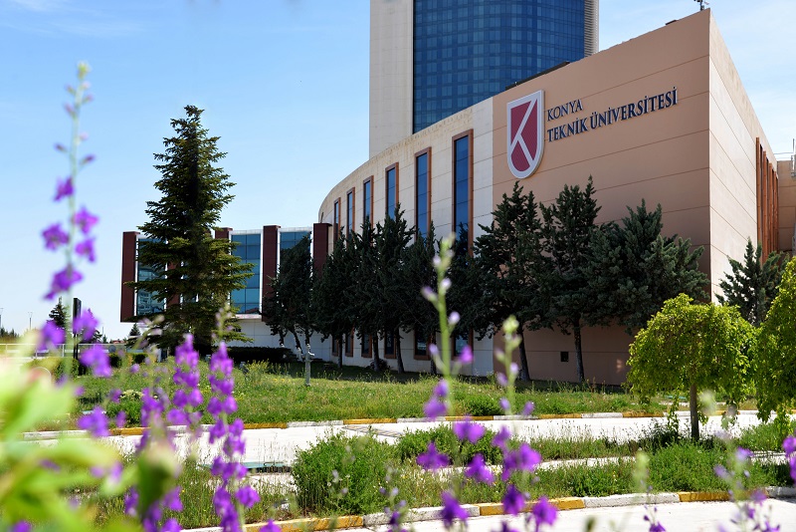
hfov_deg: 42.7
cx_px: 398
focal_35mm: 46
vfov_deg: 29.3
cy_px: 266
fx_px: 1017
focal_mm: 46
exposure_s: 1/200
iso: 100
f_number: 6.3
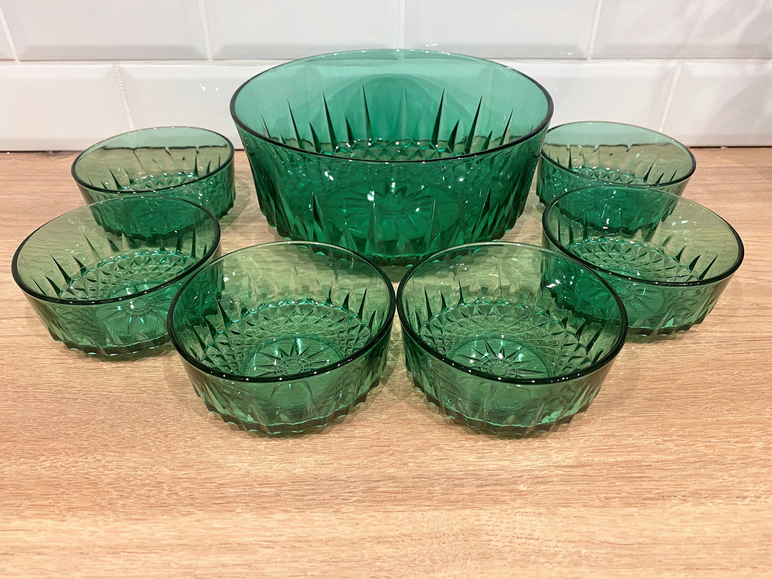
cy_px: 290
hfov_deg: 67.3
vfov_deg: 53.1
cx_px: 386
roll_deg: -0.6
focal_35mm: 26
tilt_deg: -36.8
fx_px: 580
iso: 125
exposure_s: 1/50
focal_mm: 4.25
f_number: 1.8
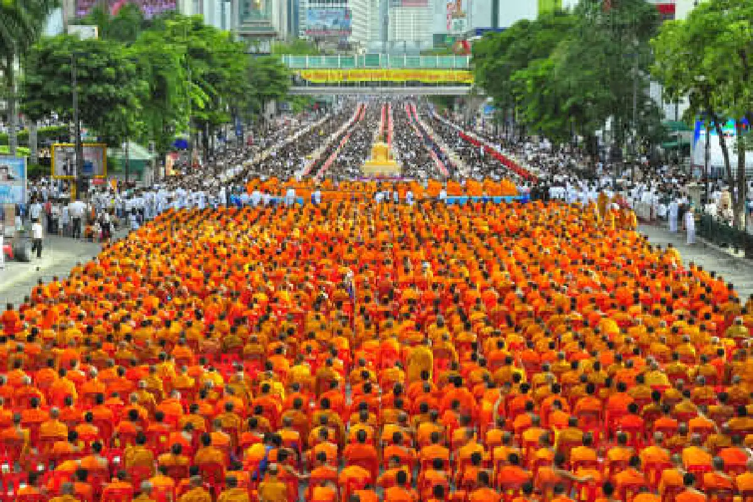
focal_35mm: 87
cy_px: 251
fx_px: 1820
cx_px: 376
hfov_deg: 23.4
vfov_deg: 15.7
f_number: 14
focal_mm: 58
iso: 400
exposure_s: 1/50
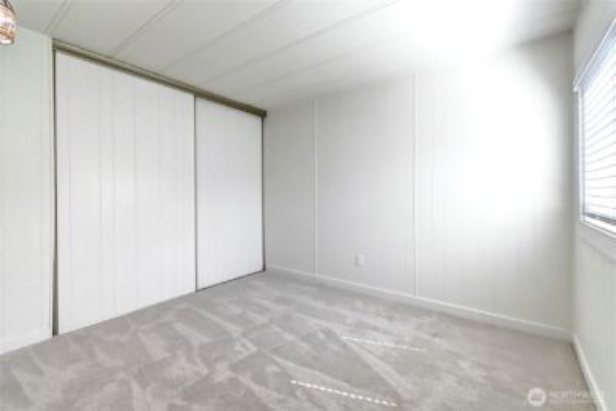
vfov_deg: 77.4
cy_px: 206
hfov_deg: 100.4
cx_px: 308
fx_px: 257
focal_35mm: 15
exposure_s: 1/30
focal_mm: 10
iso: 3200
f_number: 11
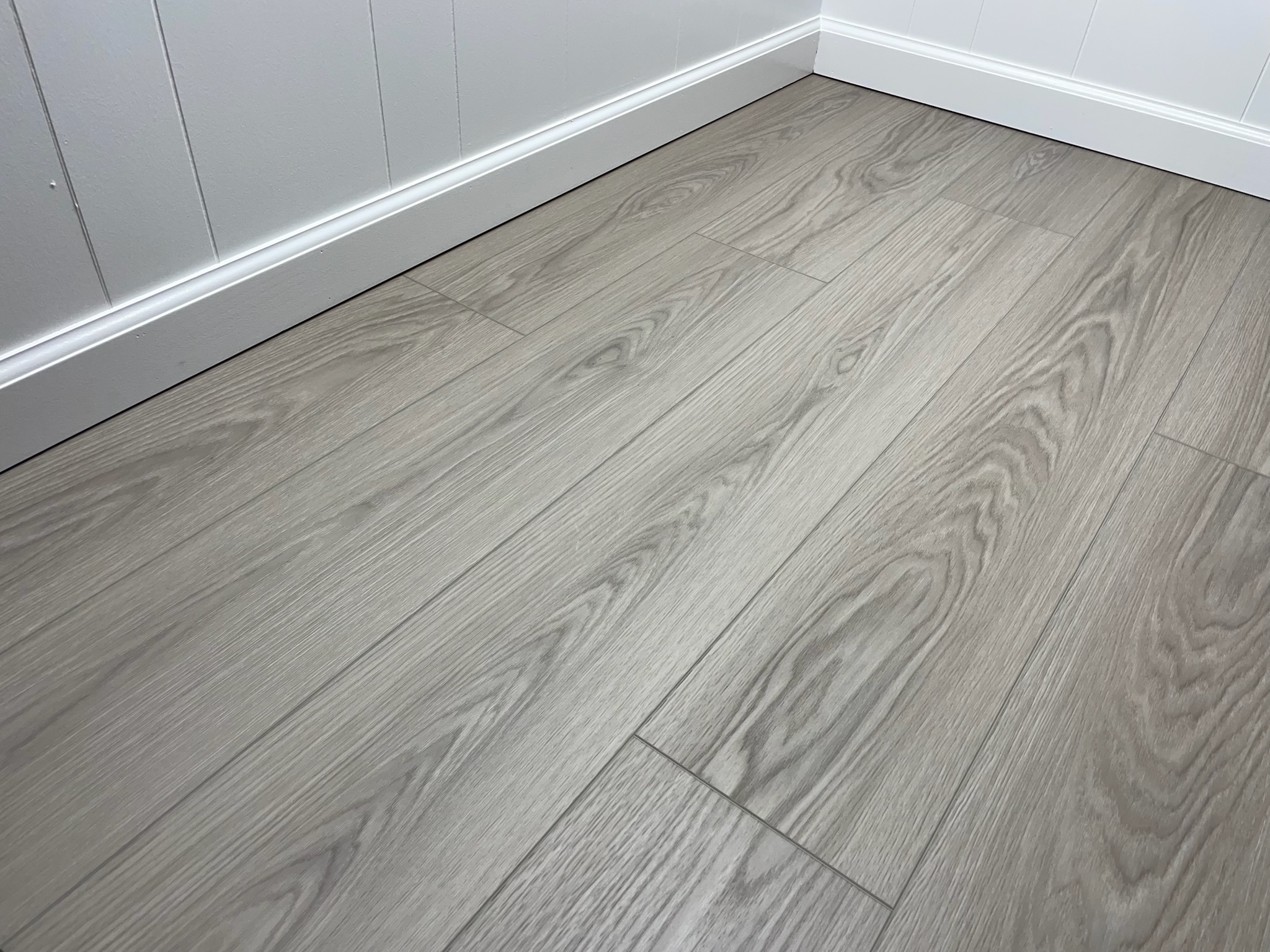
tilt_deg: -41.2
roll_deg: -5.0
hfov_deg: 67.3
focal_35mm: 26
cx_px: 635
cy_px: 476
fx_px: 954
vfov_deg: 53.1
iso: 40
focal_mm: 4.2
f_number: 1.6
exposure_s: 1/120
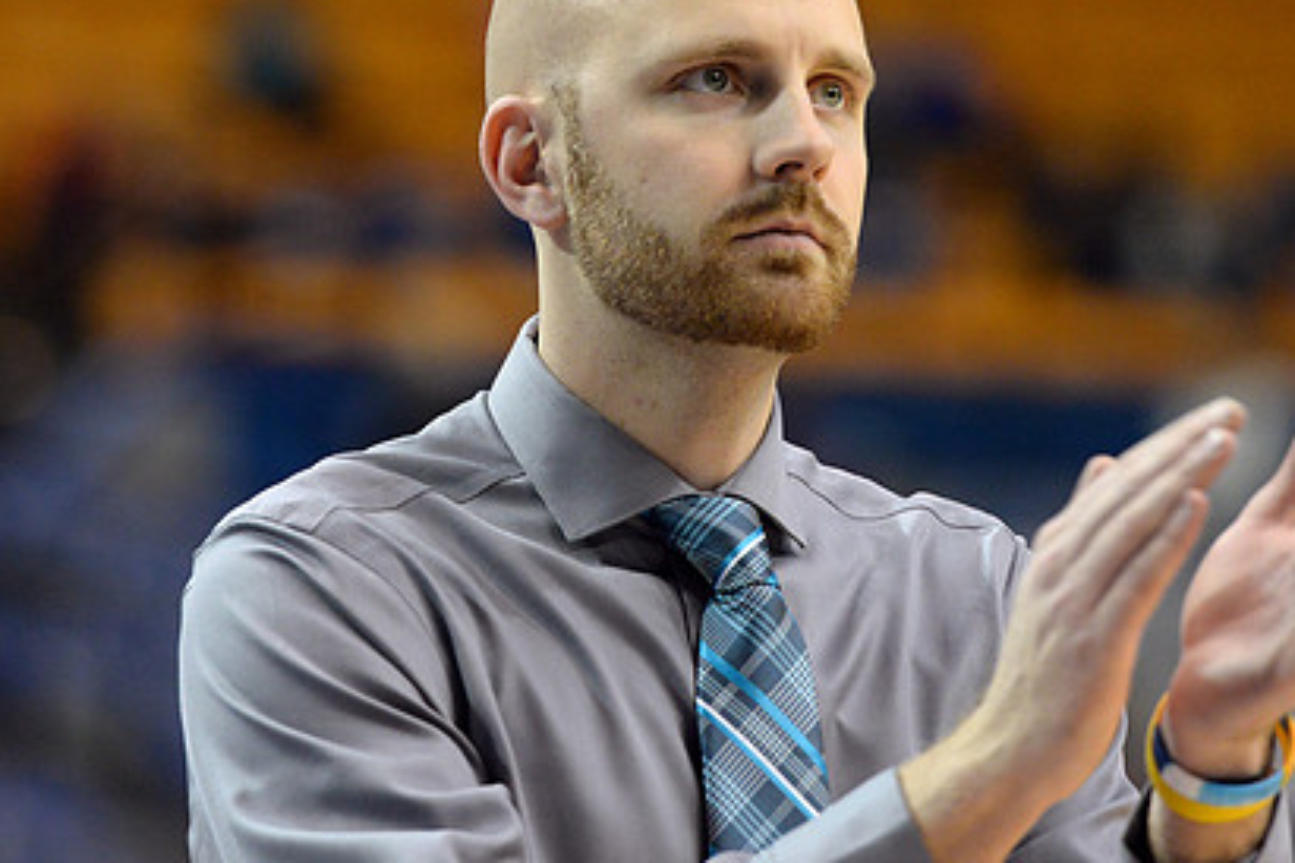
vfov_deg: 4.9
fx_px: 10143
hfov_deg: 7.3
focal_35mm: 282
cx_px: 882
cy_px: 389
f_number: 3.5
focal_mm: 200
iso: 2500
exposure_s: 1/800
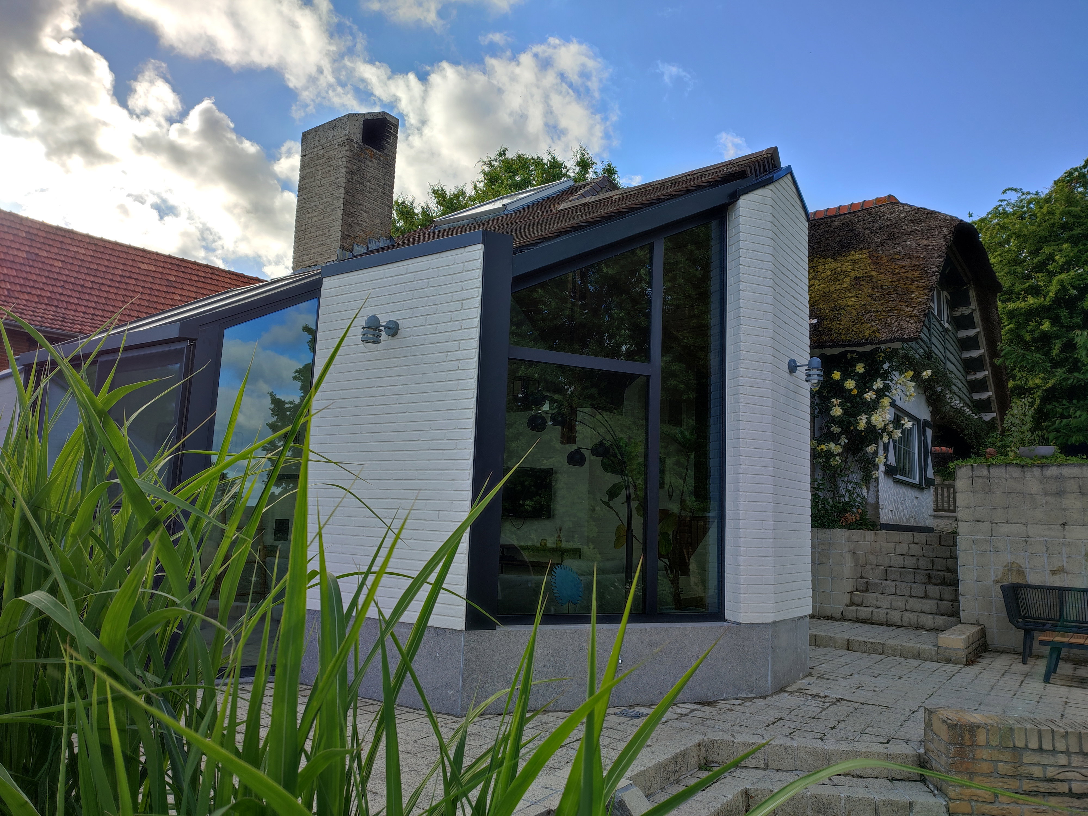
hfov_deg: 69.4
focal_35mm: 25
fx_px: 786
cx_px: 544
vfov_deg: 54.9
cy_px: 408
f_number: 1.9
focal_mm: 6.04
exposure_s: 1/180
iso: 50
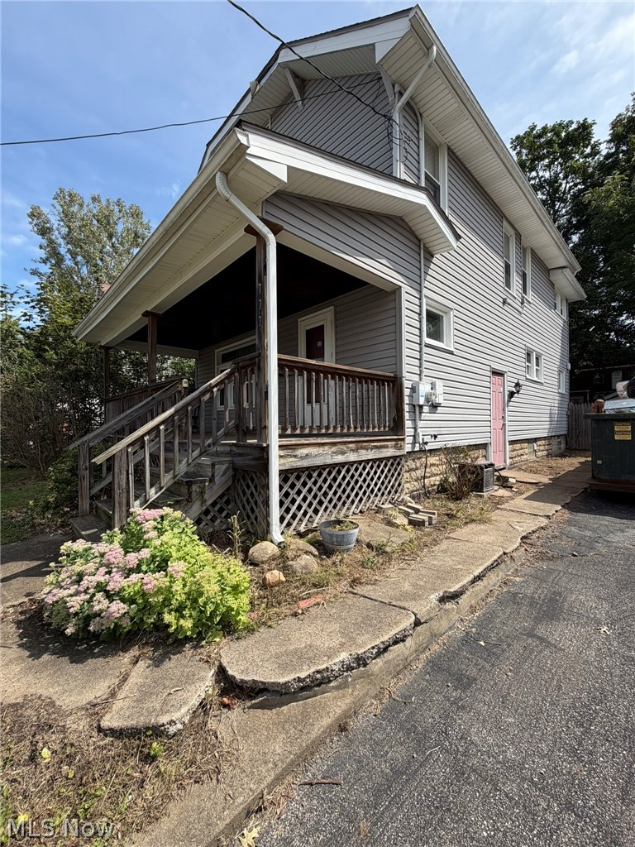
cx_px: 318
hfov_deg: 85.7
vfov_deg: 102.1
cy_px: 424
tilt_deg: +1.4
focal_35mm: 14
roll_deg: +1.0
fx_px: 342
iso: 32
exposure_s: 1/770
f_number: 2.2
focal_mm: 2.22
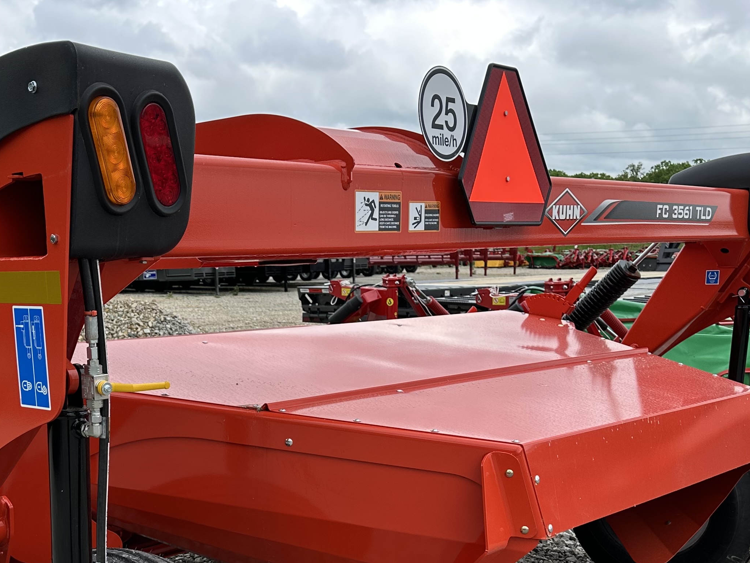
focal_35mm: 47
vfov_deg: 29.7
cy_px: 498
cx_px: 246
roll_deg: -1.6
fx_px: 1018
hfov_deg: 39.9
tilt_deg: -16.1
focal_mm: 6.86
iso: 80
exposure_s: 1/1272
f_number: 1.78
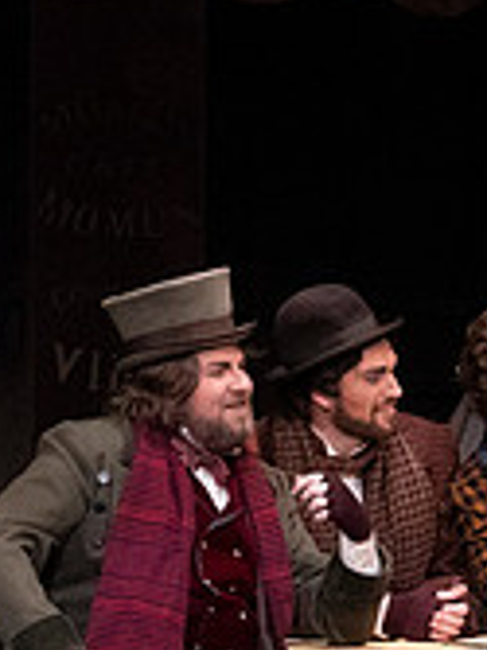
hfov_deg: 2.2
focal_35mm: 668
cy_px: 485
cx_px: 701
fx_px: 12547
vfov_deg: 3.0
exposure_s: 1/400
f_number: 11
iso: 16000
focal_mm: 200
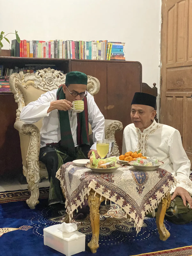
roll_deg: -0.5
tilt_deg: -4.6
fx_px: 385
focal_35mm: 52
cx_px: 96
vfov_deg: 36.8
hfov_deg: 28.0
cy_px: 128
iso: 640
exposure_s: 1/41
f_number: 2
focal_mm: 6
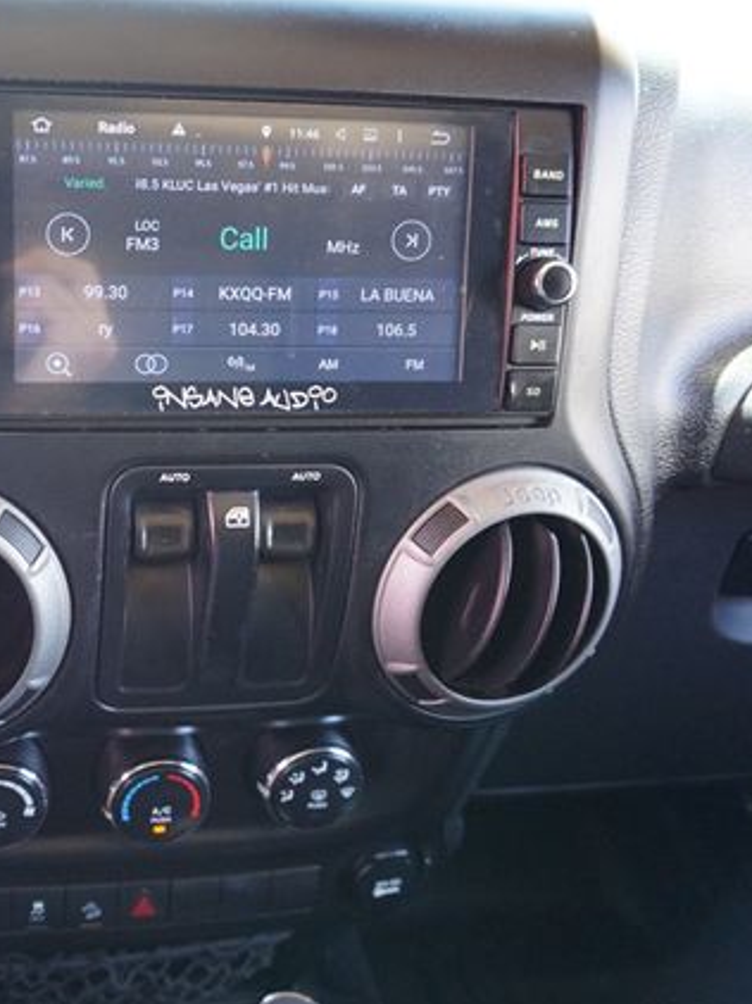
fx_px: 1015
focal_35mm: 35
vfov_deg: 52.7
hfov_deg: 38.1
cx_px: 86
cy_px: 500
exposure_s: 1/60
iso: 1000
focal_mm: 16
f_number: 4
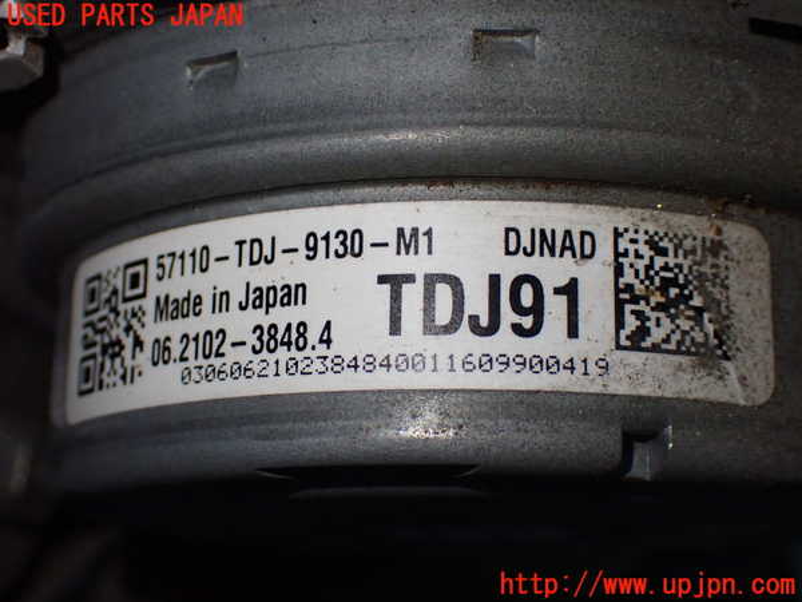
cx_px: 401
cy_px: 301
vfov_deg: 23.7
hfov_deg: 31.2
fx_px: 1436
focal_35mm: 62
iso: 640
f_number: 3.6
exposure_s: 1/250
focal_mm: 11.09
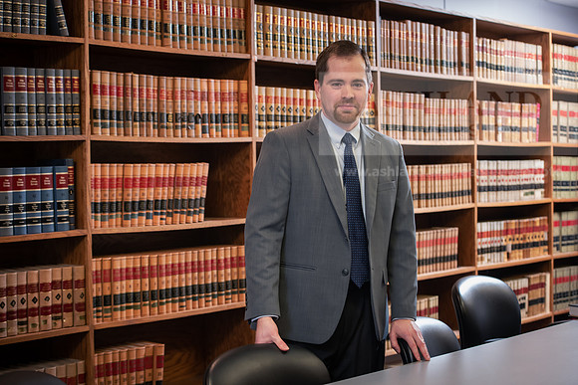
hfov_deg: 28.8
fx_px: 1124
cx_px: 289
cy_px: 192
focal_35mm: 70
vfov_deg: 19.5
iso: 1000
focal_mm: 70
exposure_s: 1/125
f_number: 3.5
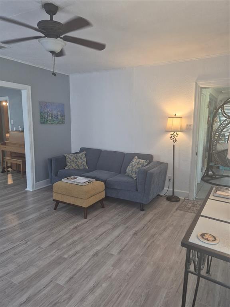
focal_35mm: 23
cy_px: 154
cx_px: 115
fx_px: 204
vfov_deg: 73.9
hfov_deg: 58.9
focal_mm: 5.4
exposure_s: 1/120
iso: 200
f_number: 1.8
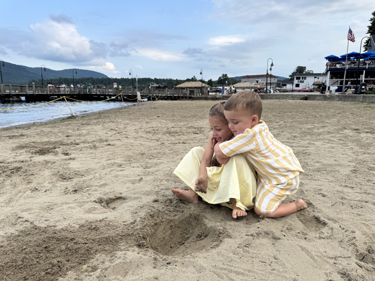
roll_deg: -1.4
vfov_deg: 56.8
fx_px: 260
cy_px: 140
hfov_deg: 71.6
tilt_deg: -9.0
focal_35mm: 24
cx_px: 188
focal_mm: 6.76
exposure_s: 1/1193
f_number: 1.78
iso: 80
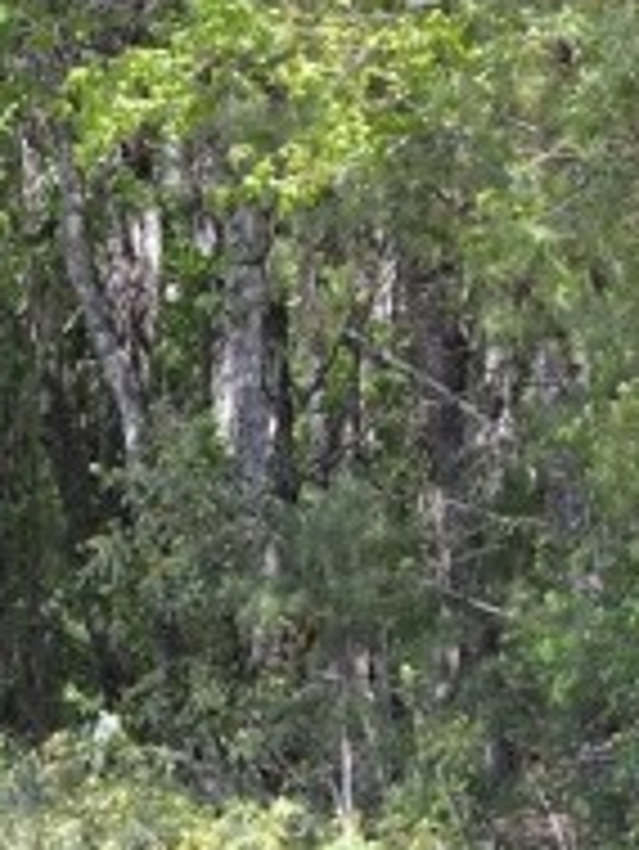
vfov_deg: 12.8
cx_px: 814
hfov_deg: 9.6
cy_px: -72
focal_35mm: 152
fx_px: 3737
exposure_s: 1/125
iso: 180
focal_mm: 26
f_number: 5.6
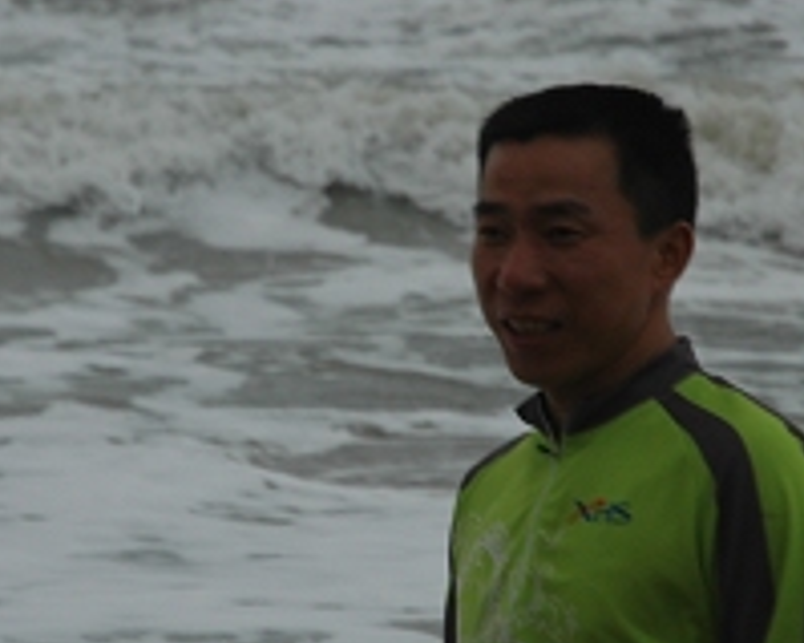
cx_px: 404
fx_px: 5875
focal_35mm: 247
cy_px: 368
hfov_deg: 7.8
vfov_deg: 6.3
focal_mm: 70
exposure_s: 1/50
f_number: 4.5
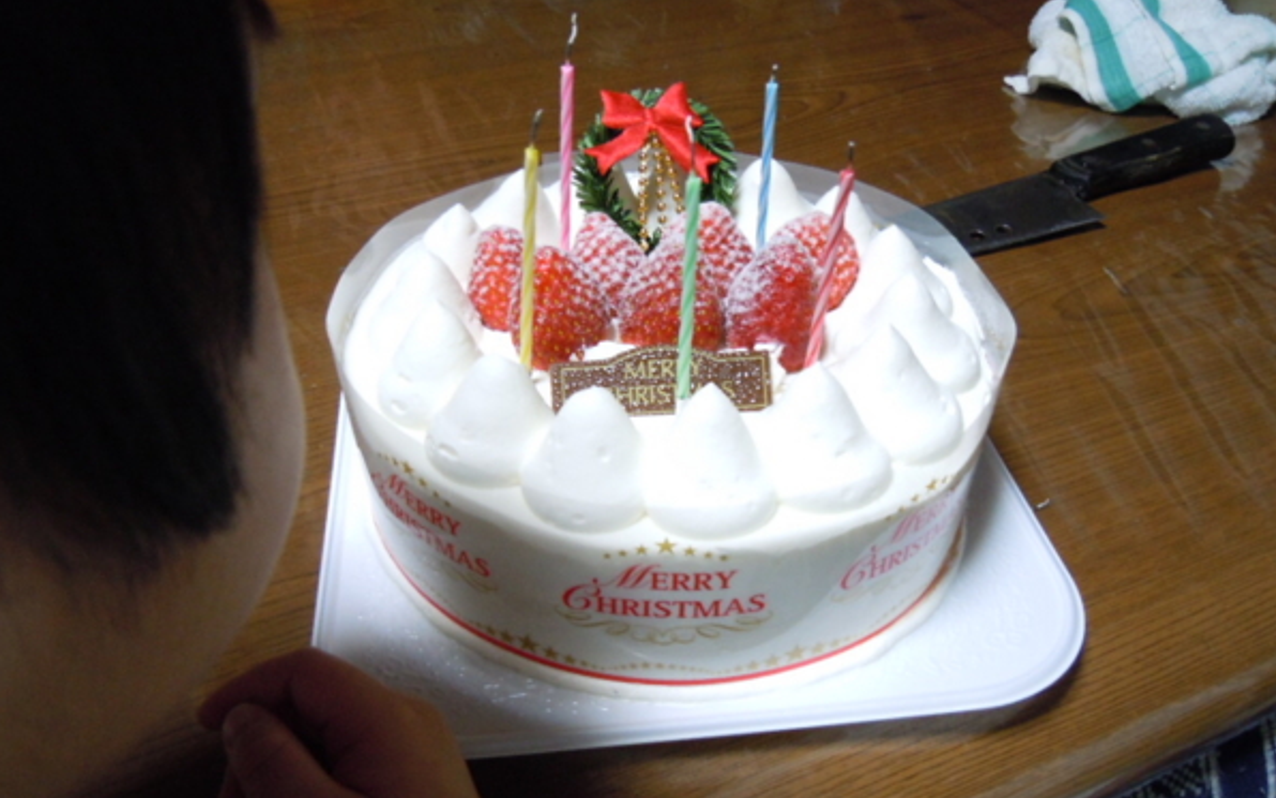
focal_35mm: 32
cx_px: 636
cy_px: 428
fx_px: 1113
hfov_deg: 59.6
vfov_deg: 39.4
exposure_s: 1/20
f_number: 3.5
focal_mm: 5.4
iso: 400
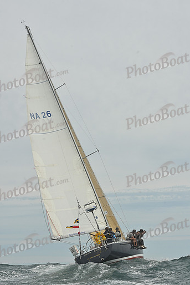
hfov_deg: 17.3
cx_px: 97
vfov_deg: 25.7
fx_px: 625
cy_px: 152
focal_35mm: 79
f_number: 13
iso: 320
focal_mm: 70
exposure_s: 1/1250
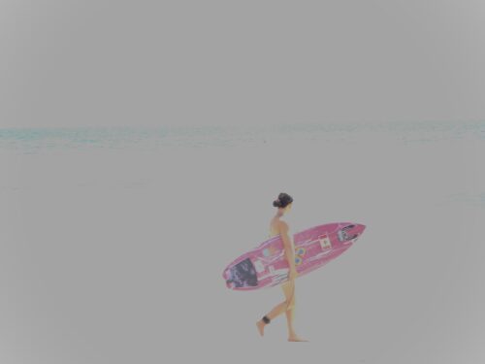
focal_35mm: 200
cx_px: 242
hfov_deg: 9.9
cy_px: 182
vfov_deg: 7.4
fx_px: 2802
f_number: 7.1
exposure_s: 1/60
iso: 100
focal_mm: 35.9
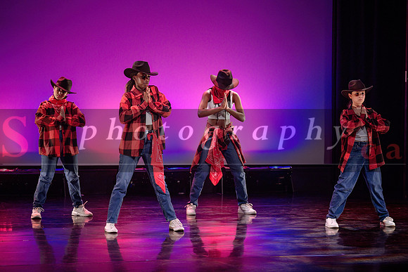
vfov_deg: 10.3
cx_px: 227
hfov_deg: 15.3
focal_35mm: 134
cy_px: 120
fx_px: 1516
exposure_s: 1/250
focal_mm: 120
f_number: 2.8
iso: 1600
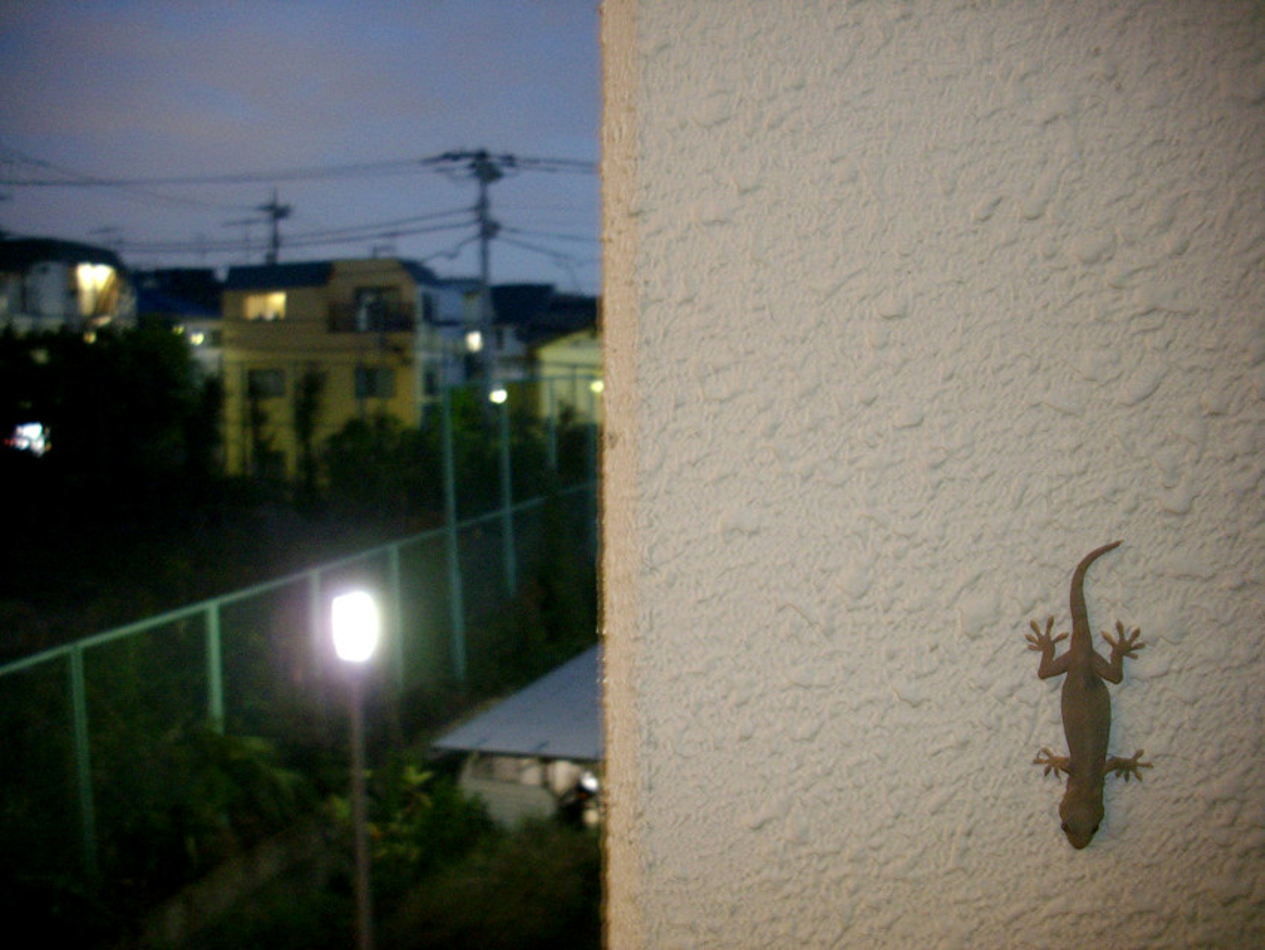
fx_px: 1353
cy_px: 475
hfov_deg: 50.1
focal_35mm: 37
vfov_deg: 38.7
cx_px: 632
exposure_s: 1.3
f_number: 2.8
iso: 160
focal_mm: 6.2
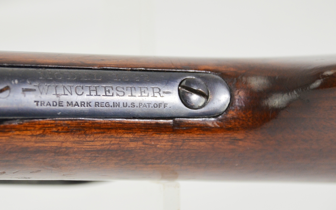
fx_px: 2855
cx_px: 107
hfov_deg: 6.7
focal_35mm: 312
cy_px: 93
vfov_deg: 4.2
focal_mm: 135
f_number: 5.6
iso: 800
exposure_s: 1/250
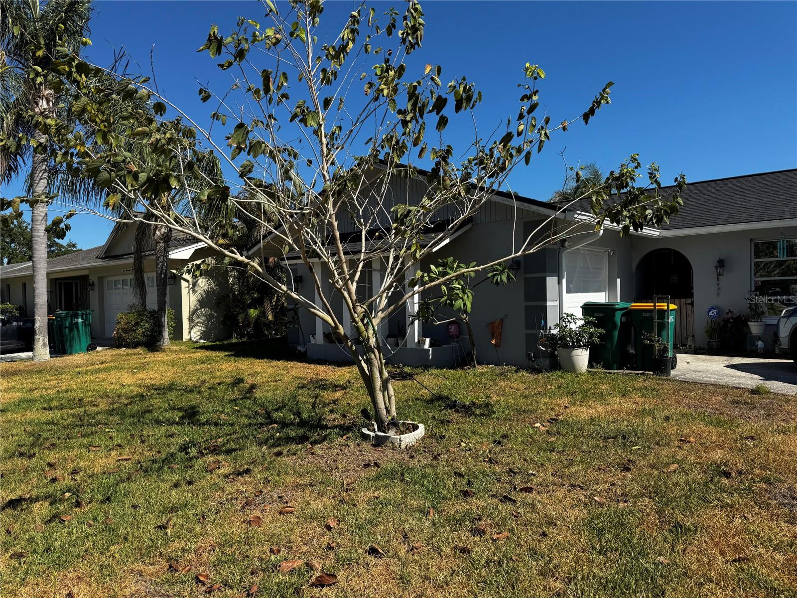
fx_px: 553
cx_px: 398
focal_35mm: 24
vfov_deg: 56.8
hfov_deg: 71.6
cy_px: 299
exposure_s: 1/3802
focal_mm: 6.76
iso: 80
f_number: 1.78
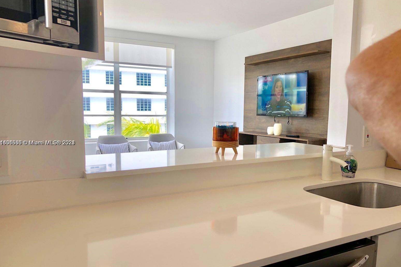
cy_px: 143
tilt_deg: -5.6
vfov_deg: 43.6
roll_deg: +0.5
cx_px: 199
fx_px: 334
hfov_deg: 61.9
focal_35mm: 30
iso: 20
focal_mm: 4
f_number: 1.8
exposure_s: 1/132
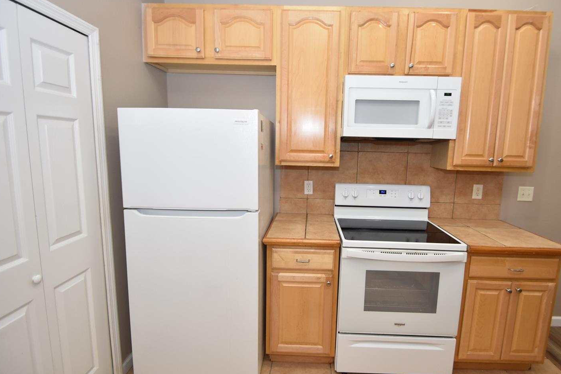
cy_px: 188
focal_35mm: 17
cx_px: 306
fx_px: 265
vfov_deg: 70.4
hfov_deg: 93.0
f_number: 4
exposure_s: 1/60
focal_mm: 10
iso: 360
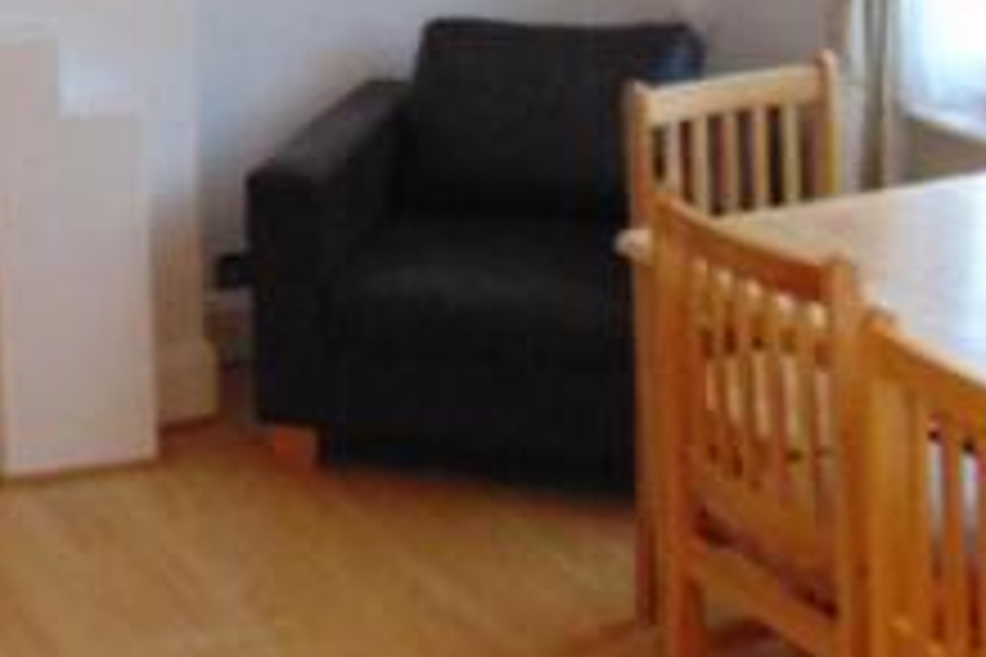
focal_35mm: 83
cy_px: 25
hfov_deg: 23.5
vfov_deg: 16.2
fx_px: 2273
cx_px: 2
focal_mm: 5.4
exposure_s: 1/30
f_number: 3.1
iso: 400
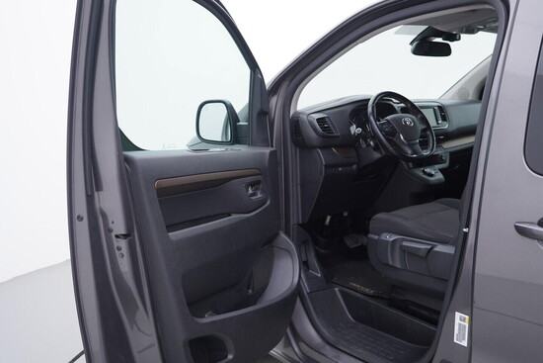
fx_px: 543
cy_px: 182
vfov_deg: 36.9
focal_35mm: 36
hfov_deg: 53.1
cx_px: 272
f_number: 3.2
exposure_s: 1/50
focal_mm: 24
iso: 125
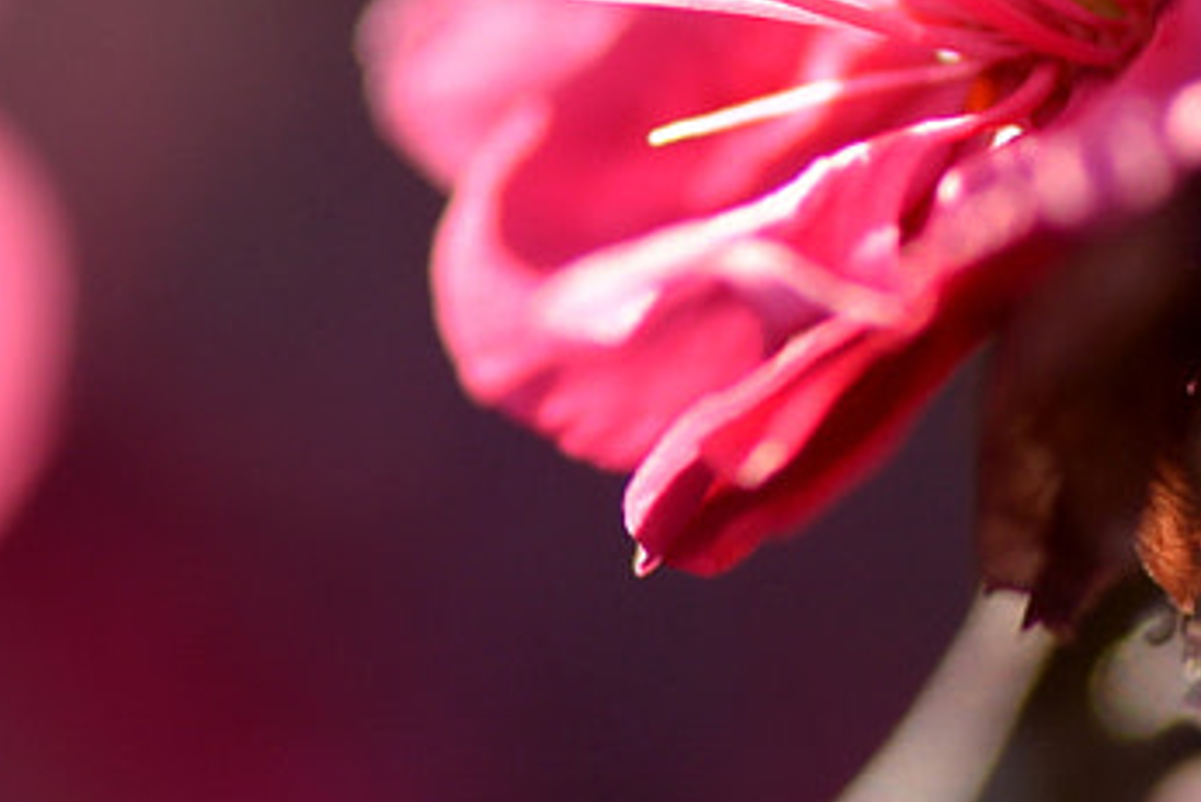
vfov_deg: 3.3
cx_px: 788
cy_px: -177
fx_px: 13883
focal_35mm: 416
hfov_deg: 5.0
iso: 200
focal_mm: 90
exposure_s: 1/500
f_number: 6.7
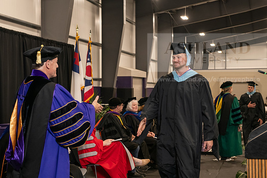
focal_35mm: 58
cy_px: 89
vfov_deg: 23.4
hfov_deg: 34.5
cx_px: 134
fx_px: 430
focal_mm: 58
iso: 2000
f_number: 5
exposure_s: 1/125
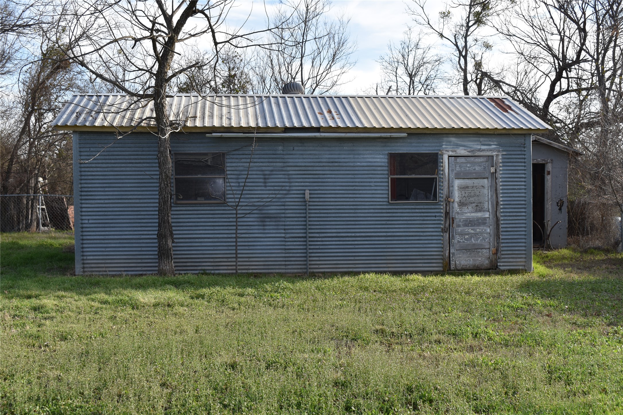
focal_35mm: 51
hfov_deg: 38.9
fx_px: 883
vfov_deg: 26.5
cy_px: 208
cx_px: 312
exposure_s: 1/250
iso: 180
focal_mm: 34
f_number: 8
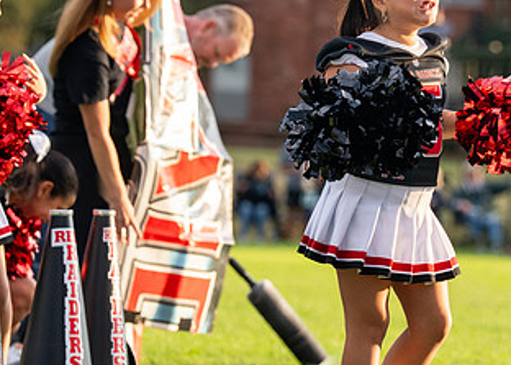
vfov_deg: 4.8
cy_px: 80
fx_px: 4326
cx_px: 368
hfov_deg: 6.8
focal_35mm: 298
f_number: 4
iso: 400
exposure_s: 1/1000
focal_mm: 150
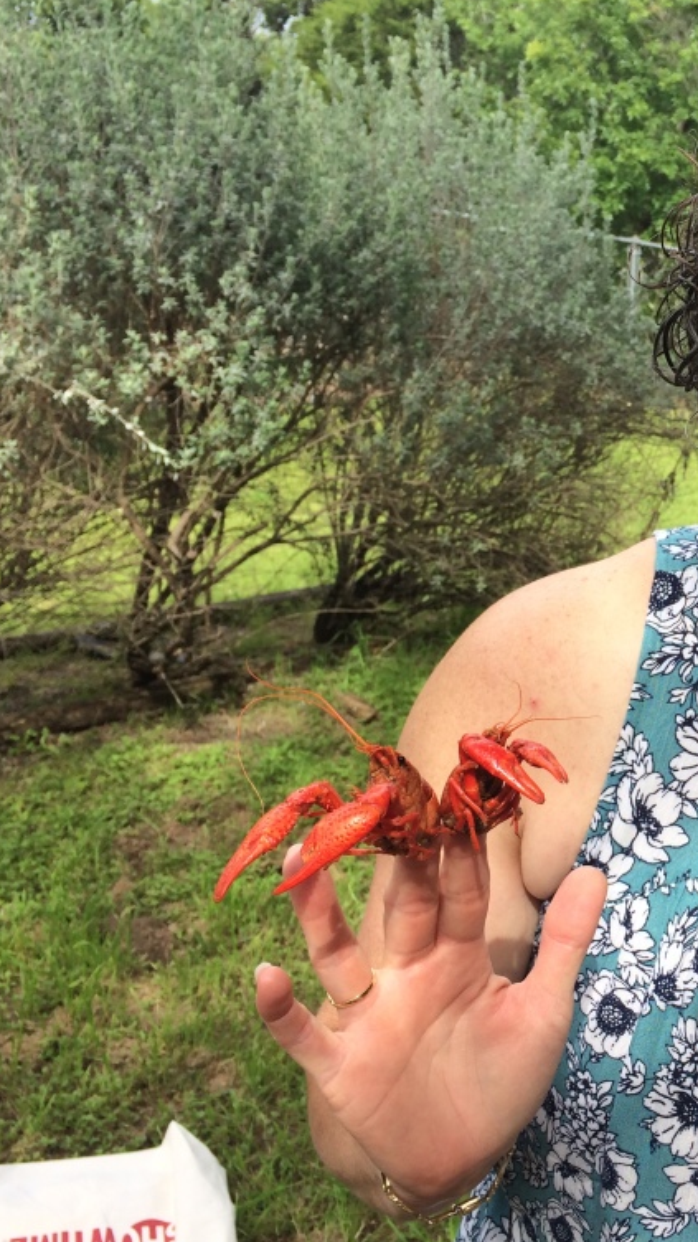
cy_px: 614
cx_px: 746
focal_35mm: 43
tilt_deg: -23.1
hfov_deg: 25.9
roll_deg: -2.6
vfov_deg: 47.4
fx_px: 1415
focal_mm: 4.15
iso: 32
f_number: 2.2
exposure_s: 1/612
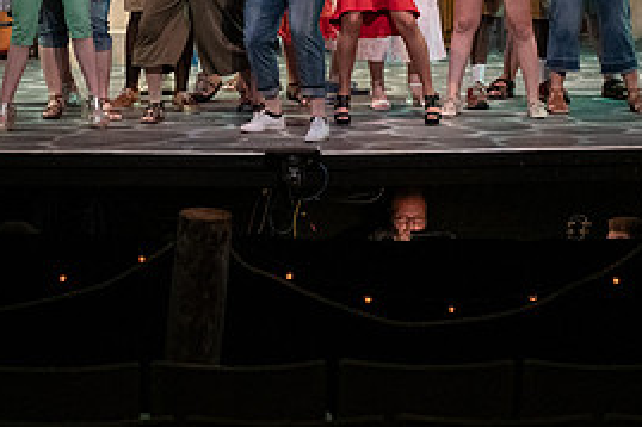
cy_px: -23
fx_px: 2691
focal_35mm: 151
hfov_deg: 13.6
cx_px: 220
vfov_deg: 9.0
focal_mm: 70
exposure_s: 1/320
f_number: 3.5
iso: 4000
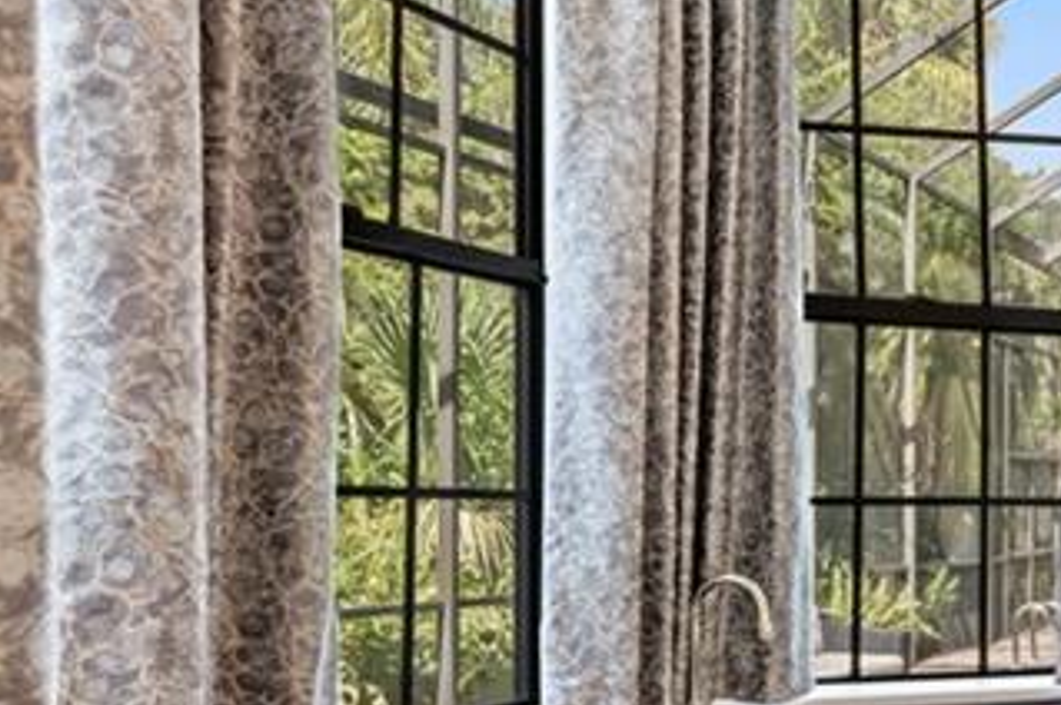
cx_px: 981
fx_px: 1325
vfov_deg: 29.4
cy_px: 515
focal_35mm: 45
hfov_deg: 40.0
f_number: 9
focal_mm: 14
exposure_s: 1/13
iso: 250
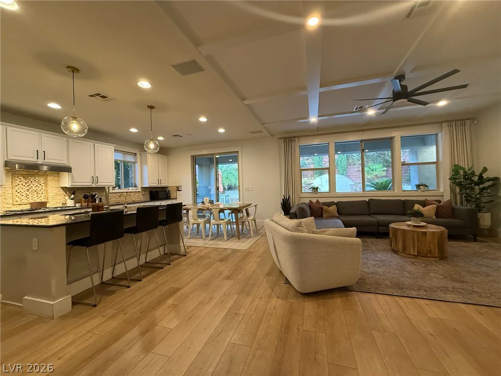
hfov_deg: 102.1
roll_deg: +2.1
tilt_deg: +0.8
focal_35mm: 14
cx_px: 250
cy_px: 188
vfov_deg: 85.7
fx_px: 203
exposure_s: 1/120
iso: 400
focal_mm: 2.22
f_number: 2.2
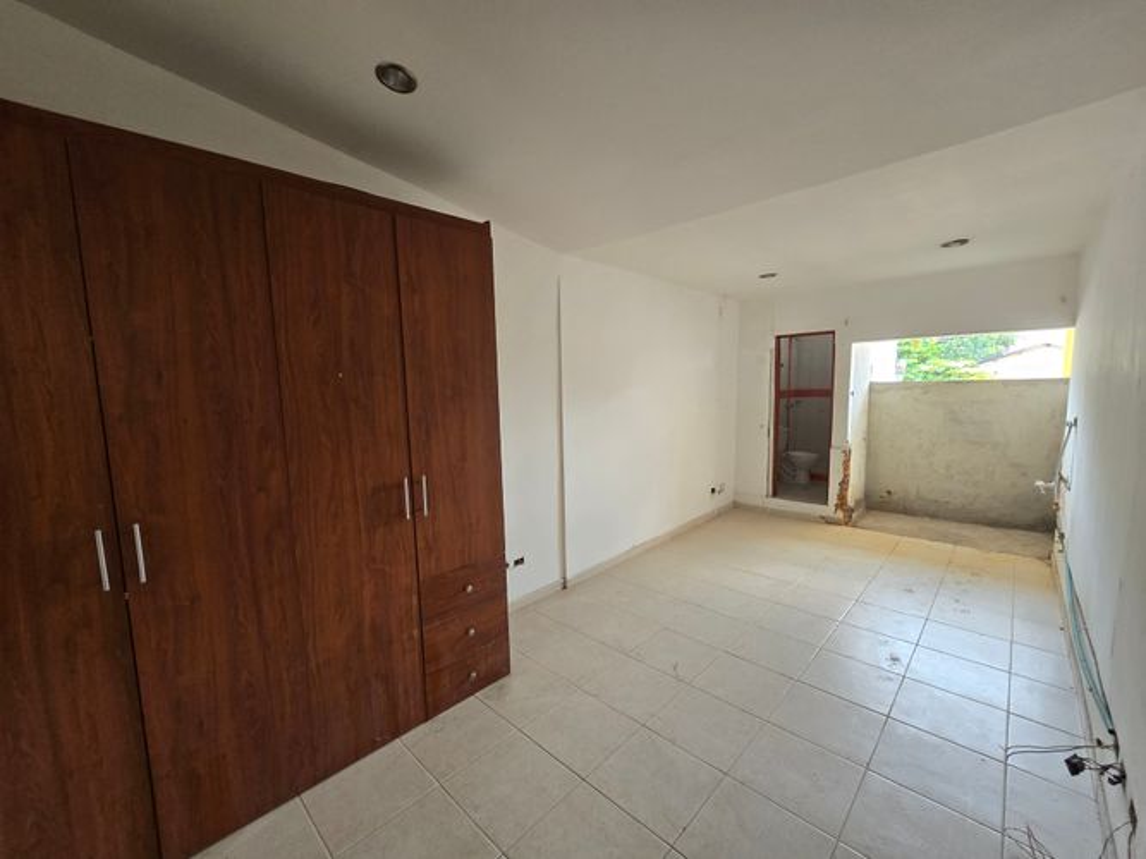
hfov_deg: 106.2
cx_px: 573
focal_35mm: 13
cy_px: 430
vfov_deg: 89.9
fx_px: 430
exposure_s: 1/60
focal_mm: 2.2
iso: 125
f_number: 2.2
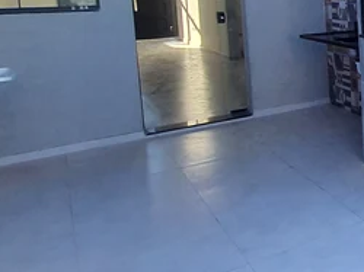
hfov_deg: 29.0
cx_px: 537
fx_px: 452
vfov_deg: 32.6
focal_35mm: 43
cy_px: 53
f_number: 2.2
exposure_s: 1/262
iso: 50
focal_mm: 1.74
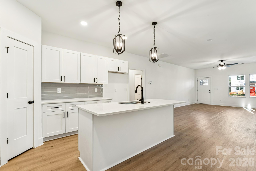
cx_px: 128
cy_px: 86
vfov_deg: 72.4
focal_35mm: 16
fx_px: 117
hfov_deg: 95.3
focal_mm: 16.4
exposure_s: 1/4
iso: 100
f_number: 11
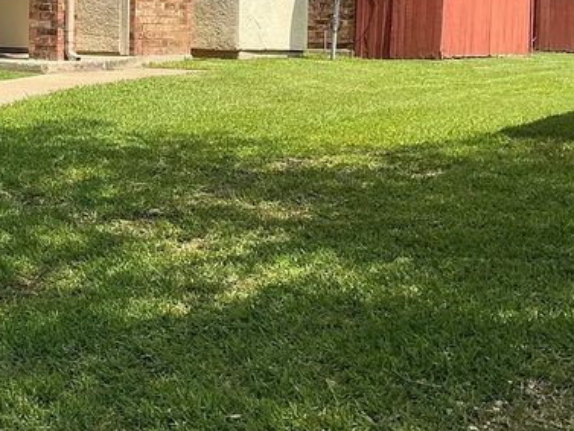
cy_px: 78
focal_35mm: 76
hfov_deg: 24.1
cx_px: -46
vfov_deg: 19.2
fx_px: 1261
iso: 25
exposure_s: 1/1144
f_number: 1.8
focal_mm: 3
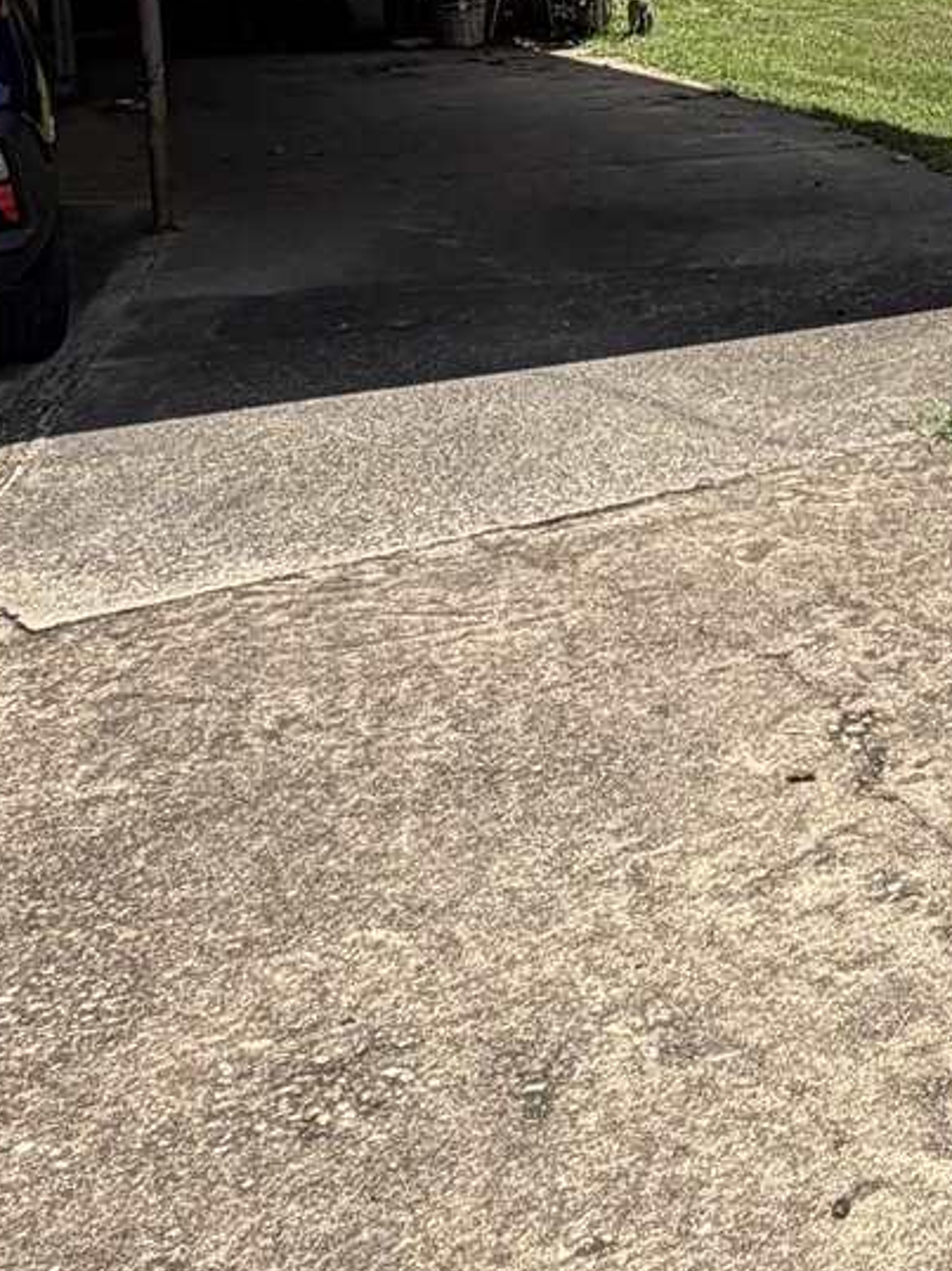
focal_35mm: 60
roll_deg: +1.9
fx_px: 2202
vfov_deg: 30.4
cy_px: 59
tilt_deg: -10.9
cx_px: 1363
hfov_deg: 21.2
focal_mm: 2.22
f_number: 2.2
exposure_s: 1/770
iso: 20
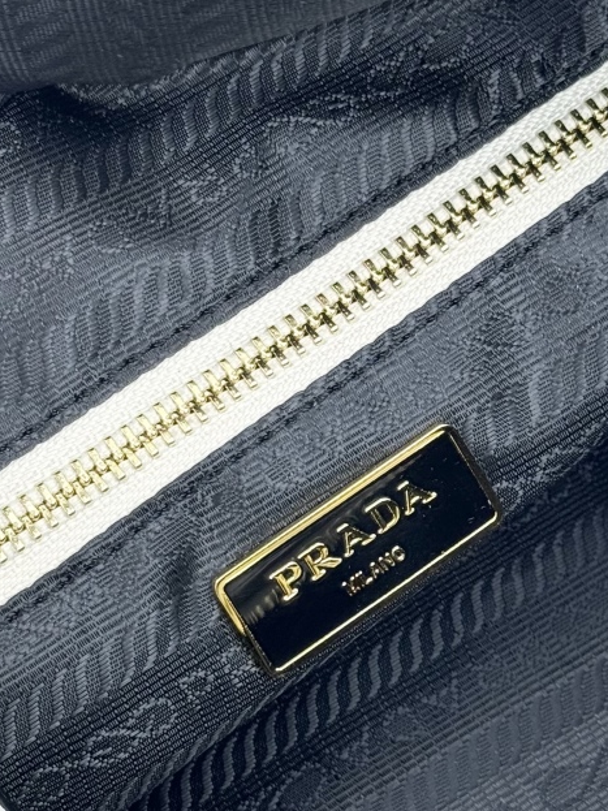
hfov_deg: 13.3
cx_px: 310
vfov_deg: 17.7
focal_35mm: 111
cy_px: 430
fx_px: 2600
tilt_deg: -64.5
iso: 64
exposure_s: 1/495
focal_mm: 6.86
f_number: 1.78
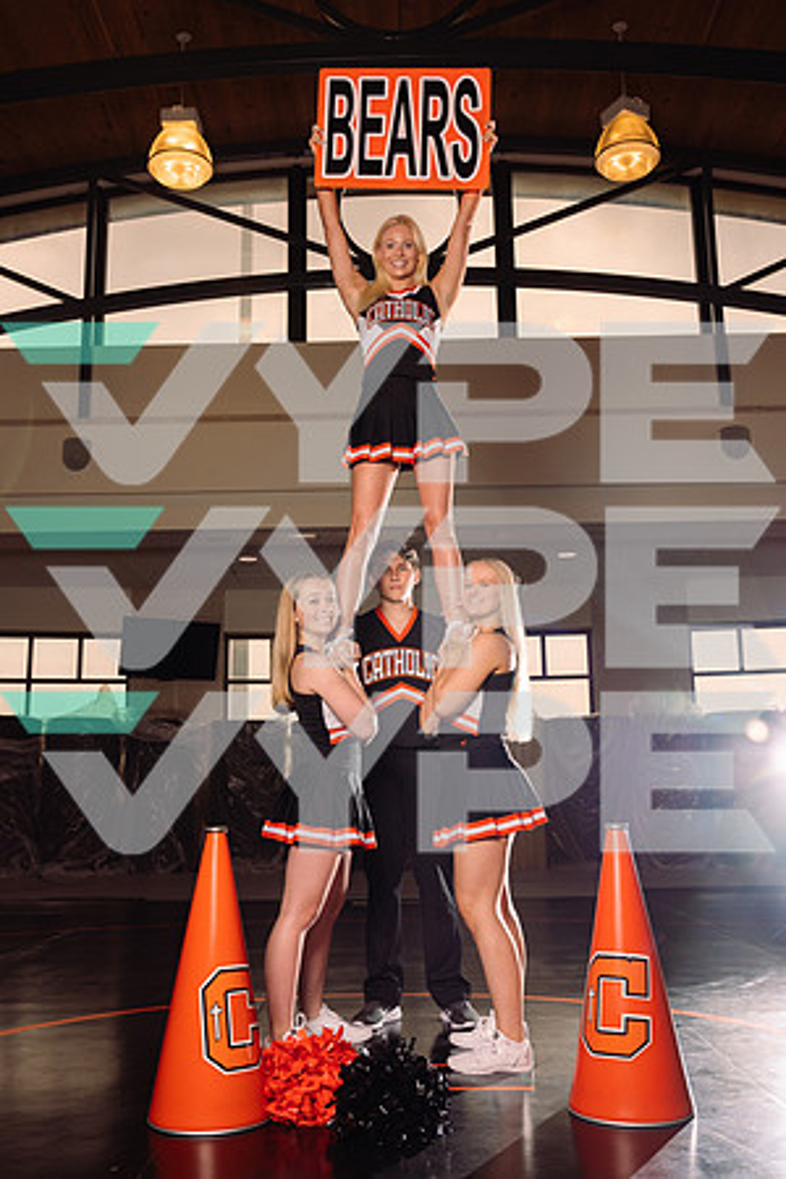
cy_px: 590
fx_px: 1081
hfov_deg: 40.0
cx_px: 393
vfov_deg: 57.2
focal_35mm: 33
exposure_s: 1/200
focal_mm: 33
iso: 200
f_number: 7.1
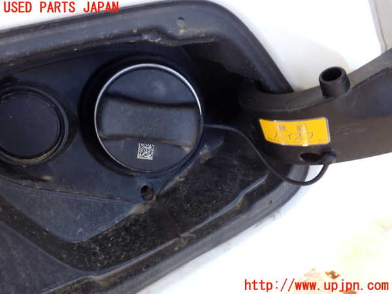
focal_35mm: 30
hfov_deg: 60.0
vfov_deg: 46.8
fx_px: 340
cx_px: 196
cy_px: 147
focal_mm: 5.4
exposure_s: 1/60
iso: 125
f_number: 3.2
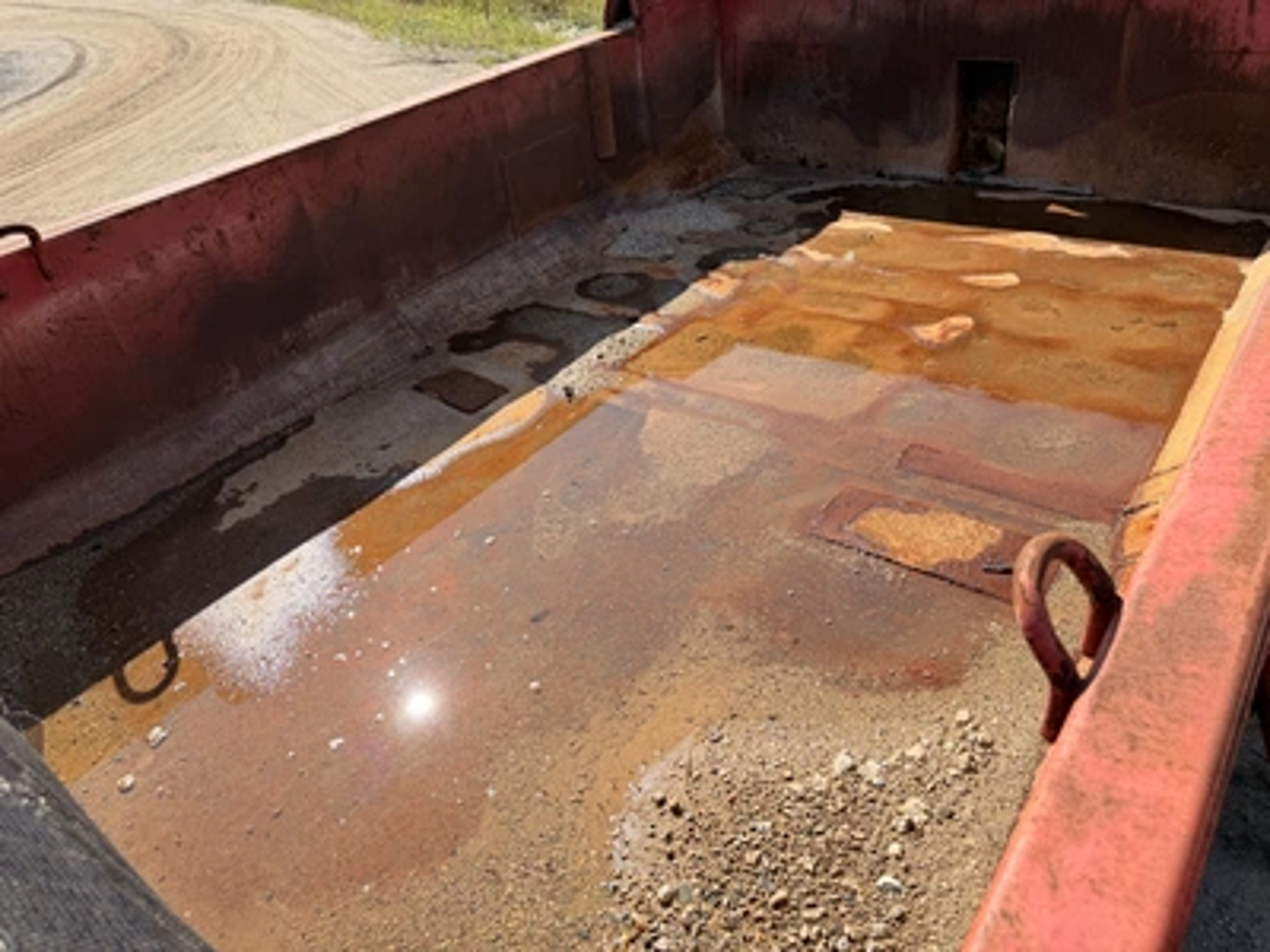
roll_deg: +7.1
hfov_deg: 71.6
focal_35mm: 24
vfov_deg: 56.8
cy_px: 476
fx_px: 881
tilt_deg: -30.8
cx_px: 635
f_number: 1.78
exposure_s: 1/2370
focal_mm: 6.76
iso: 80
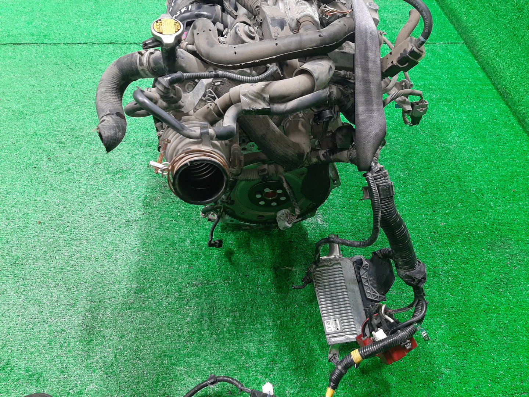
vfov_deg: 53.1
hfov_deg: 67.3
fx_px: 397
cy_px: 198
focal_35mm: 26
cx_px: 264
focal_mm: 3.93
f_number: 1.7
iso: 240
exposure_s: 1/50
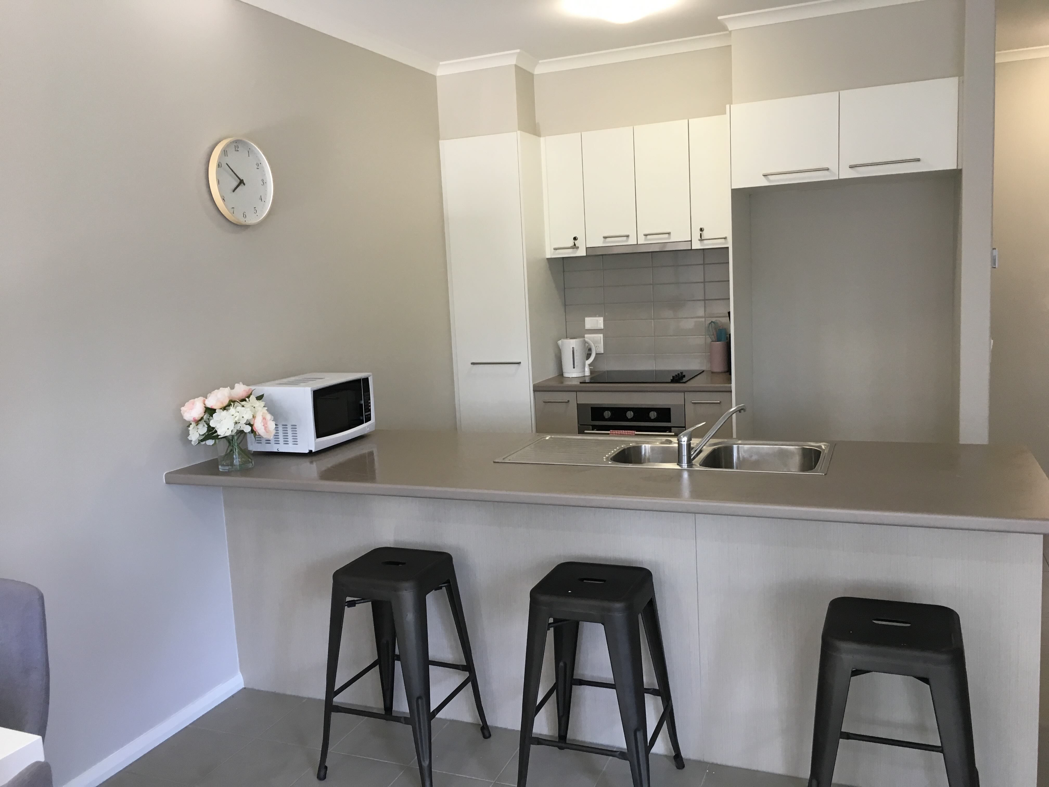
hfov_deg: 61.7
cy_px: 394
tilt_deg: -8.0
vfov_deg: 48.2
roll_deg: +1.9
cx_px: 524
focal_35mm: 29
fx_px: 879
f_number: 2.2
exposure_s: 1/33
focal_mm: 4.15
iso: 100
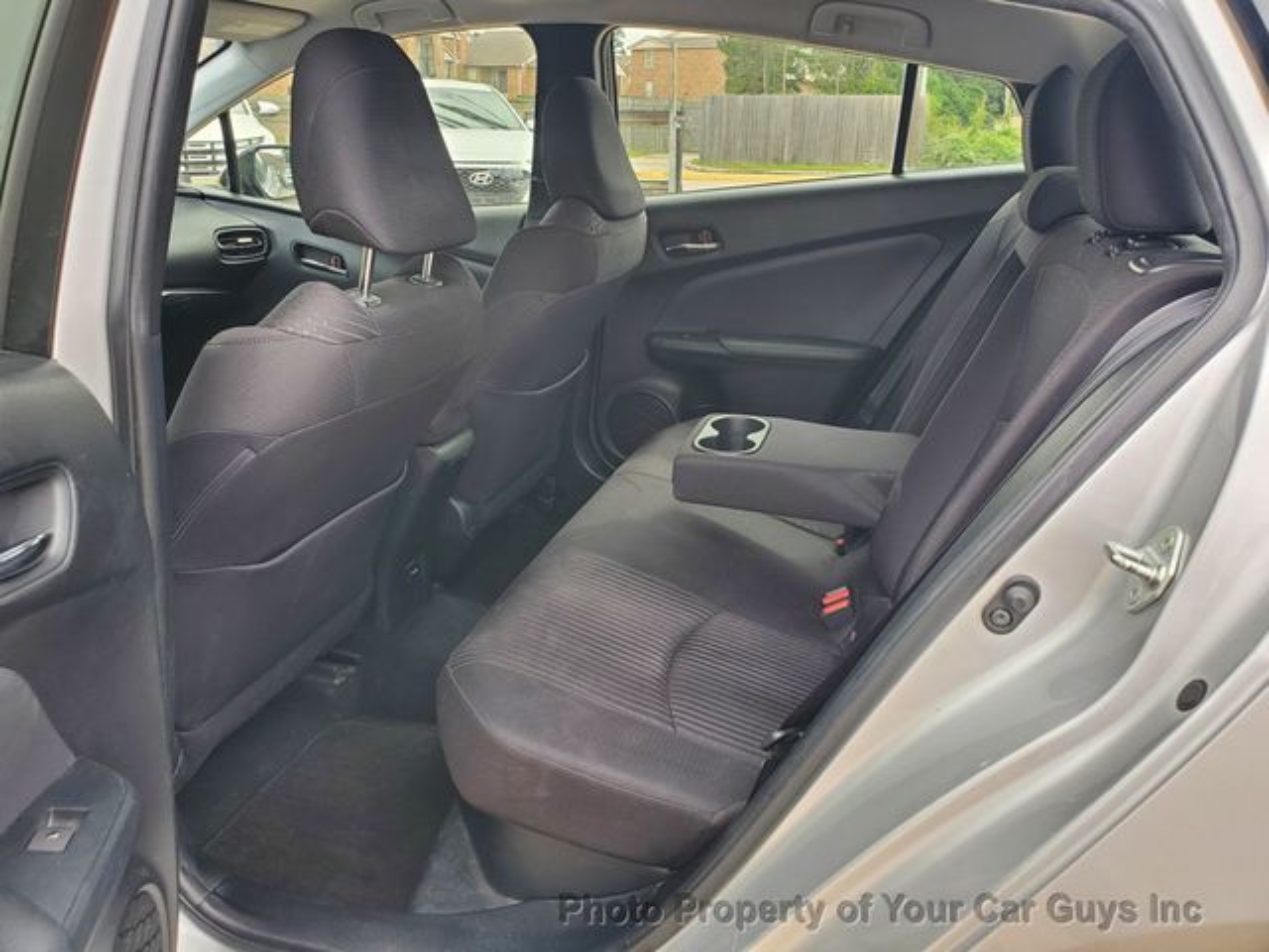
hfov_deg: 67.3
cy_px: 476
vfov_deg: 53.1
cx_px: 634
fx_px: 953
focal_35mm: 26
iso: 50
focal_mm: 4.3
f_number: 2.4
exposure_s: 1/91
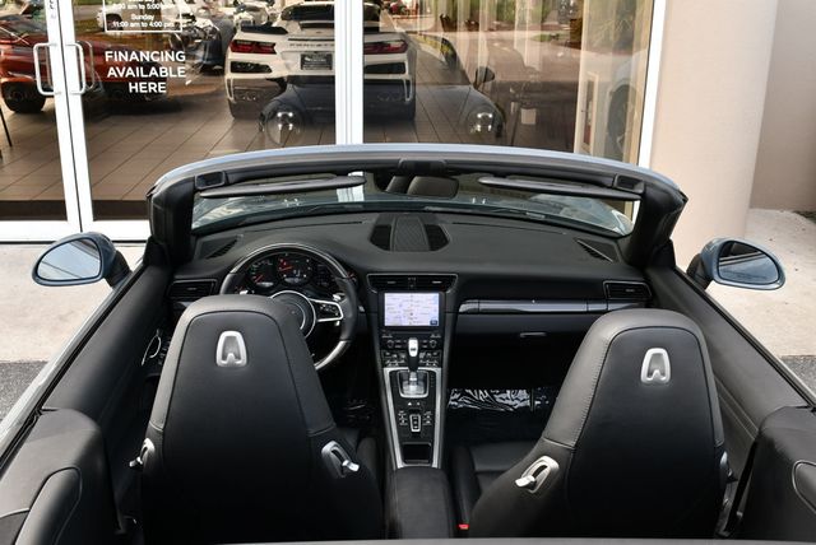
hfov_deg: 53.1
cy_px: 272
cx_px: 408
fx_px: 817
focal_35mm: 36
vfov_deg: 36.9
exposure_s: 1/250
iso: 360
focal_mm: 18
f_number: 5.6
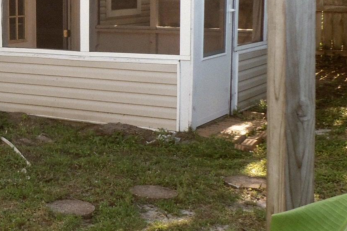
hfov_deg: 27.0
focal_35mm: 71
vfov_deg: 19.1
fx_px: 684
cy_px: 66
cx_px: 4
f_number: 3.3
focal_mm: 5.1
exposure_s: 1/100
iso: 64
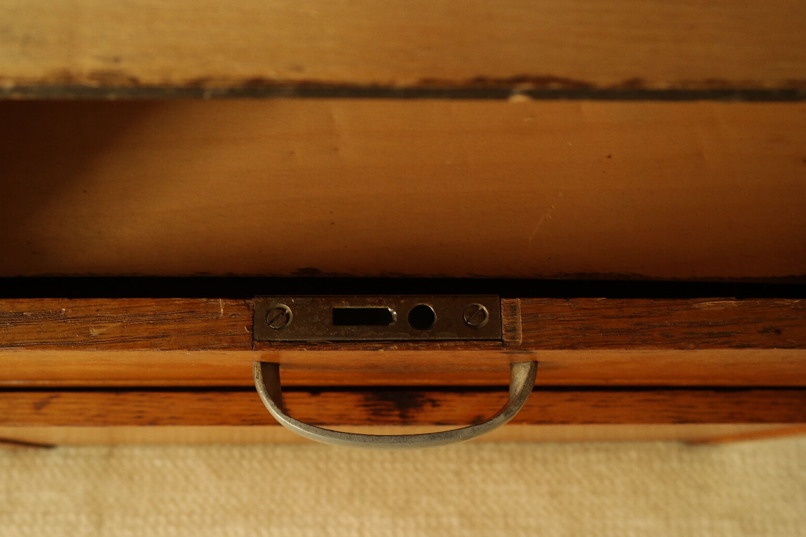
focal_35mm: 33
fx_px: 739
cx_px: 388
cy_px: 282
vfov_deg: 40.0
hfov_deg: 57.2
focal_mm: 20
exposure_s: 1/30
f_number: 5.6
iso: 400
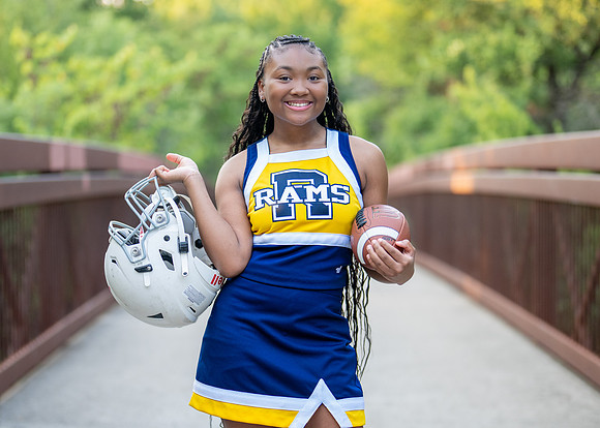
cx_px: 285
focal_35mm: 79
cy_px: 245
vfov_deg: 18.1
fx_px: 1342
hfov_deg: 25.2
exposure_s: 1/500
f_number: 1.2
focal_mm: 50
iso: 320
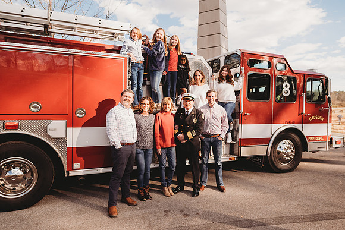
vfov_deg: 53.2
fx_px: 230
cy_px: 115
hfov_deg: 73.7
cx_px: 172
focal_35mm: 24
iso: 100
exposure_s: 1/640
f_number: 3.5
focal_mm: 24
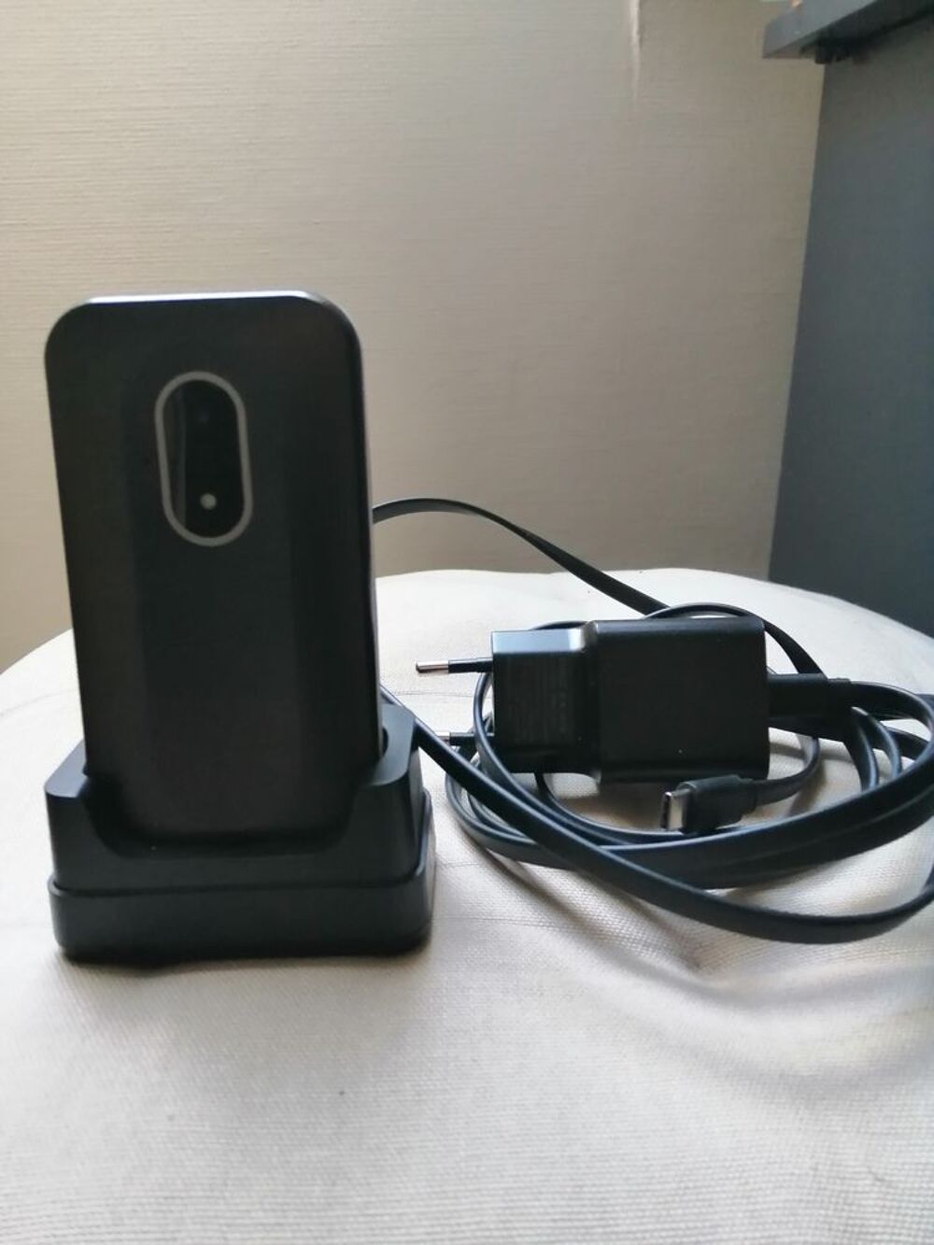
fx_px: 935
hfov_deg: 53.1
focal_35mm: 26
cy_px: 622
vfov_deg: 67.3
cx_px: 467
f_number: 1.8
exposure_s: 1/100
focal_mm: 3.6
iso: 250
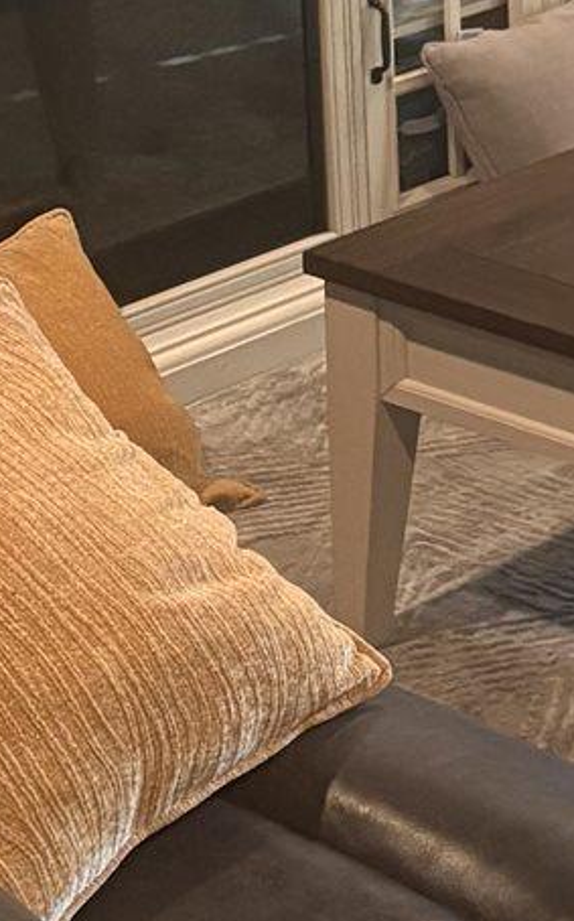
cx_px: 1178
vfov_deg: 14.8
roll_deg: -2.6
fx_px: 3511
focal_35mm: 140
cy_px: 93
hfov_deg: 8.8
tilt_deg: -18.6
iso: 400
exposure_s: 1/40
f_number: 1.6
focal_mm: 5.96
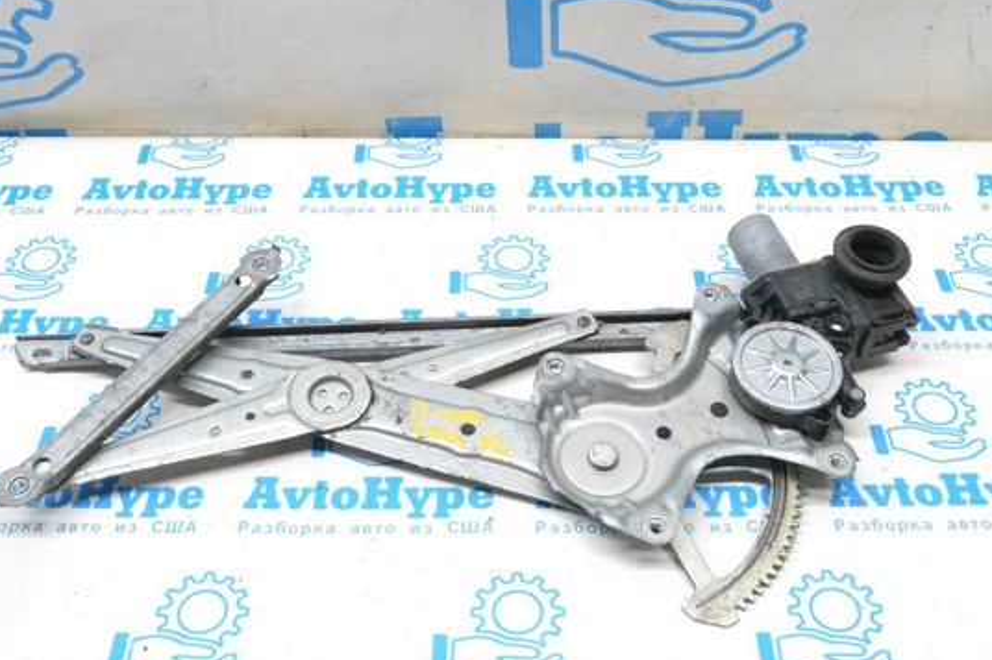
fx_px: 1184
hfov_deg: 45.4
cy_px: 281
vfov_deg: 31.1
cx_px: 489
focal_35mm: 43
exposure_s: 1/100
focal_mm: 24
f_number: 11
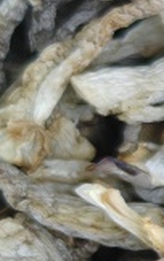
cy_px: 317
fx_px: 1337
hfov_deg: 6.0
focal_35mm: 188
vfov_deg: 10.9
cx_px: 638
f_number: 1.9
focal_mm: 6.12
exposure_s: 1/100
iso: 64
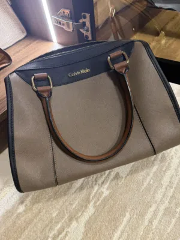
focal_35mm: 24
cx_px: 90
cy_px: 120
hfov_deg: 56.8
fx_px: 166
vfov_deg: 71.6
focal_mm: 6.76
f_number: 1.78
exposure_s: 1/50
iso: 250
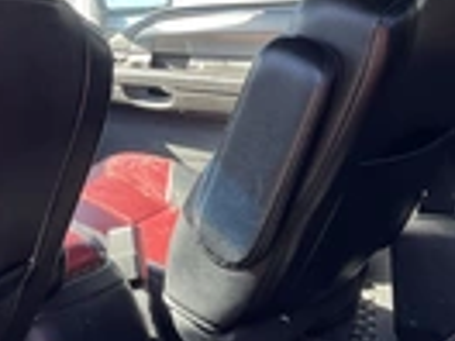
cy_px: 21
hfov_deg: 22.1
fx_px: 1157
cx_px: 128
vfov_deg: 16.5
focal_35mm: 88
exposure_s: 1/122
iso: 32
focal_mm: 3
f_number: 1.8
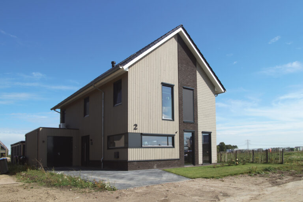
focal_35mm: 26
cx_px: 152
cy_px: 101
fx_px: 214
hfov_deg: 70.5
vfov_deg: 50.3
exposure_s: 1/60
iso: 100
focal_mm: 17
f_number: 14
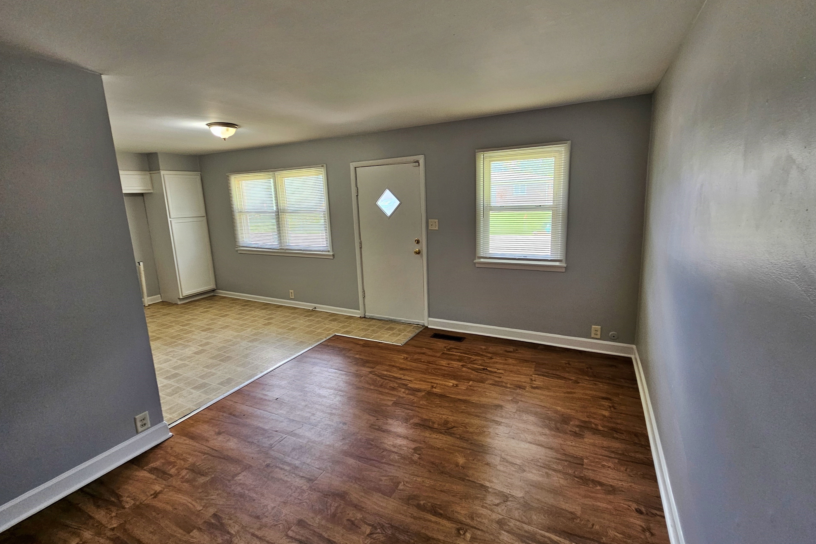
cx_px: 421
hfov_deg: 104.2
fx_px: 317
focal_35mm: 14
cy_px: 264
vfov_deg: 81.2
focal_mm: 2.2
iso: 160
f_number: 2.2
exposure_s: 1/60
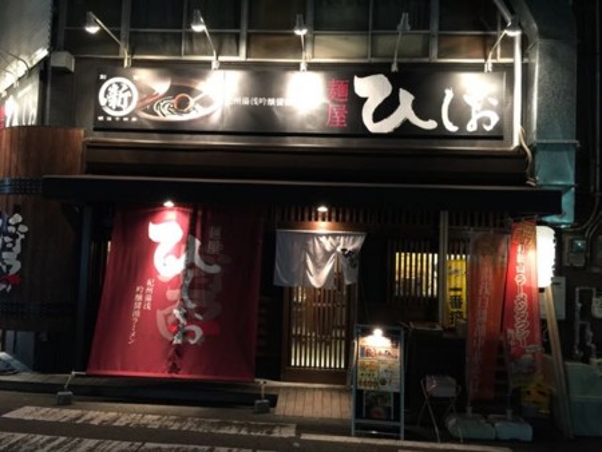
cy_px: 226
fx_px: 505
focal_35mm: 29
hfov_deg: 61.6
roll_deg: -1.9
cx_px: 301
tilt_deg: +3.8
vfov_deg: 48.3
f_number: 2.2
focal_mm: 4.15
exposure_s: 1/8
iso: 125
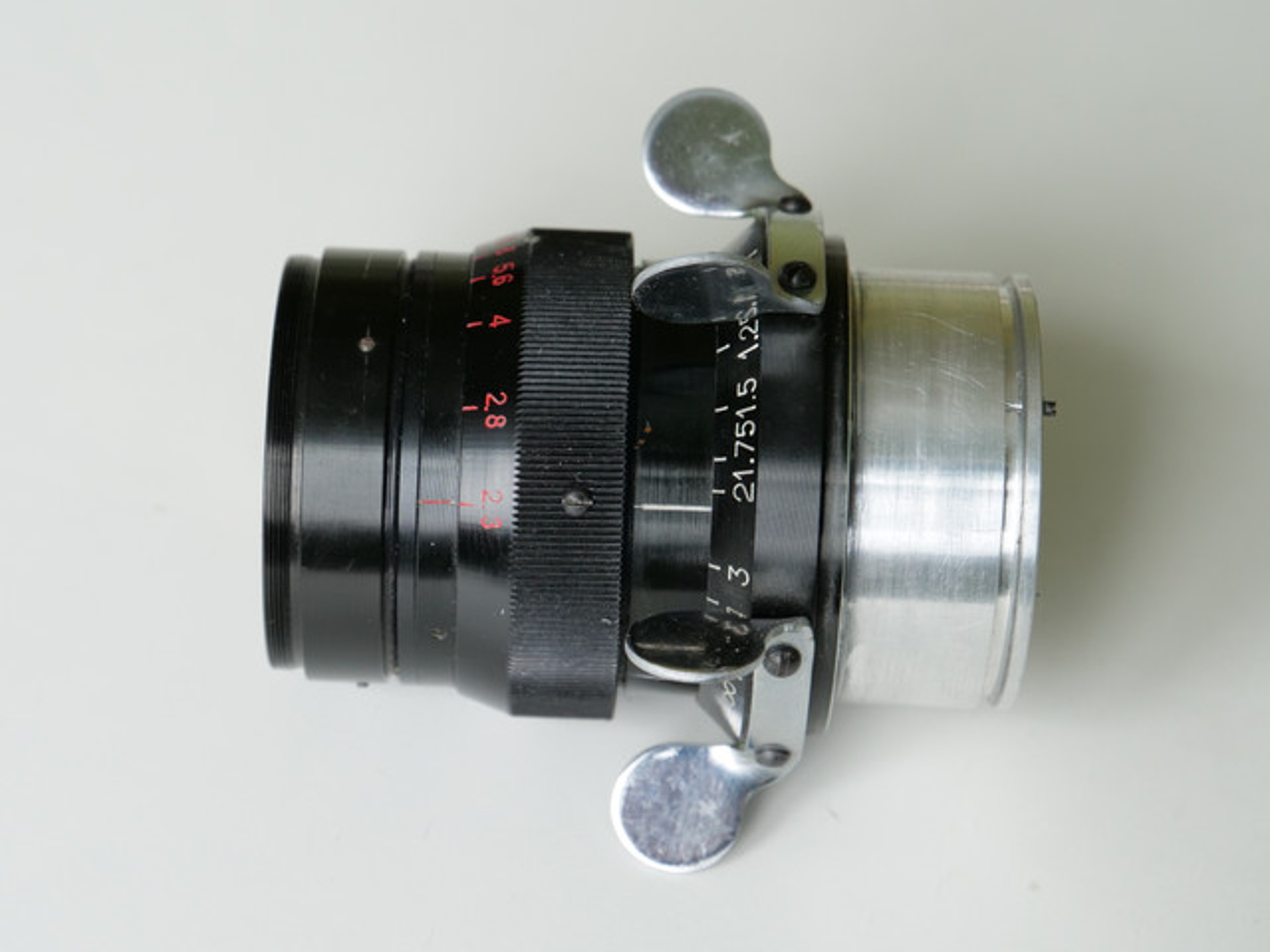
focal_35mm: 104
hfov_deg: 18.9
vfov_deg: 14.2
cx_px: 635
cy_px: 476
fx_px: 3816
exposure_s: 1/50
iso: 800
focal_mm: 52
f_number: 6.3
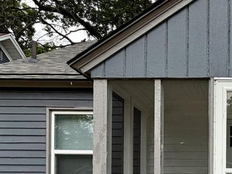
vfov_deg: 31.9
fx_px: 275
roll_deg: -0.7
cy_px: 180
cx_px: 234
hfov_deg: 40.0
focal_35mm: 41
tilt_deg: +0.5
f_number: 2.2
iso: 50
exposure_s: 1/183
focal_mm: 2.22
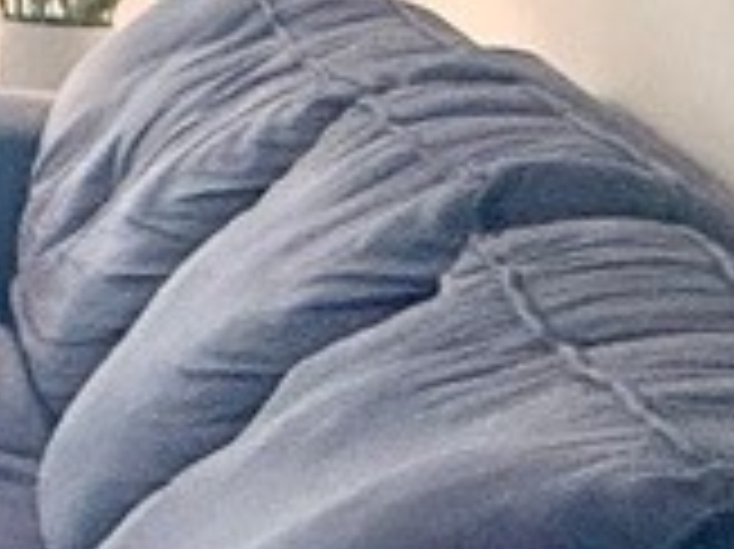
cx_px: -1864
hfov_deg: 9.5
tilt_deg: -4.9
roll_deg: +0.4
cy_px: -184
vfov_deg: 13.0
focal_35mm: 110
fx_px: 2331
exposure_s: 1/60
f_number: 2.2
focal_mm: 2.22
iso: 500
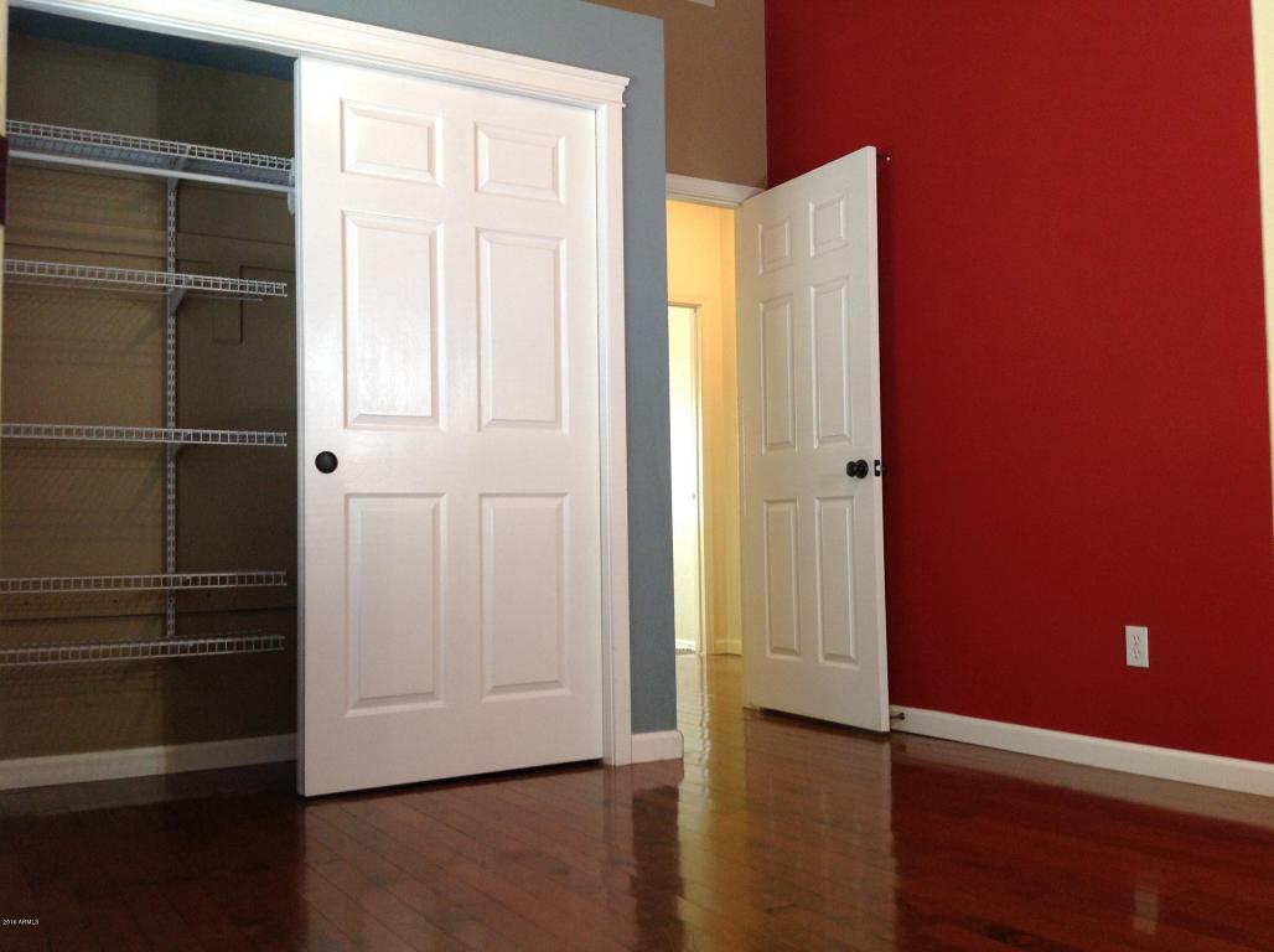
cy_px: 476
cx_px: 637
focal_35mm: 35
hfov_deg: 52.7
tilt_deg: +2.2
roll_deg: +0.7
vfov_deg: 40.6
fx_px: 1286
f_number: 2.4
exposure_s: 1/15
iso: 100
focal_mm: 4.28
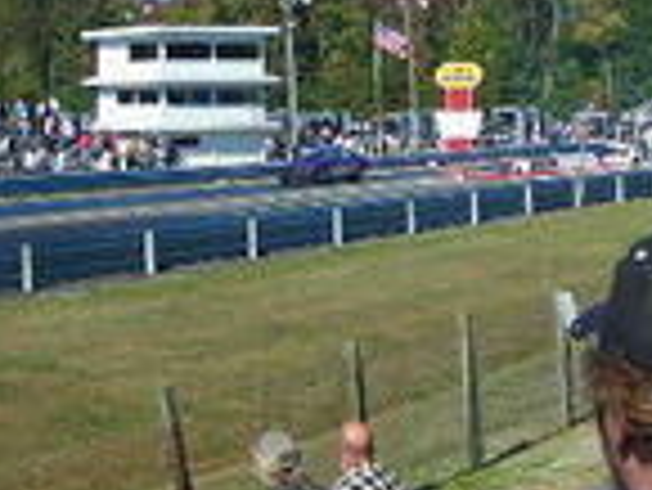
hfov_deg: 18.7
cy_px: 54
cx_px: 306
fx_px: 1979
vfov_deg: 14.0
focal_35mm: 105
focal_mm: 6.3
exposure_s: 1/160
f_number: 6.4
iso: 50
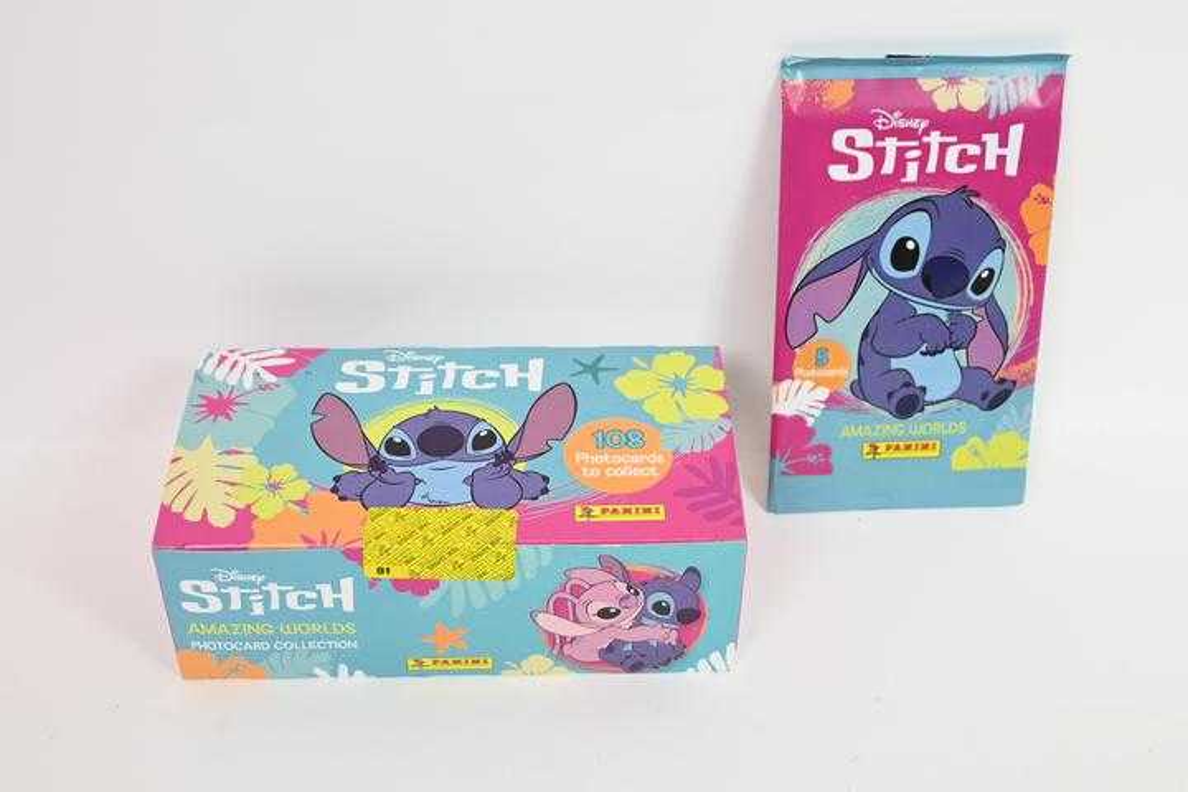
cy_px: 396
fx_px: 1485
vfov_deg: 29.9
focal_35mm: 45
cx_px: 594
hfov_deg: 43.6
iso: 400
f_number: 4.8
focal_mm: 30
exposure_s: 1/125
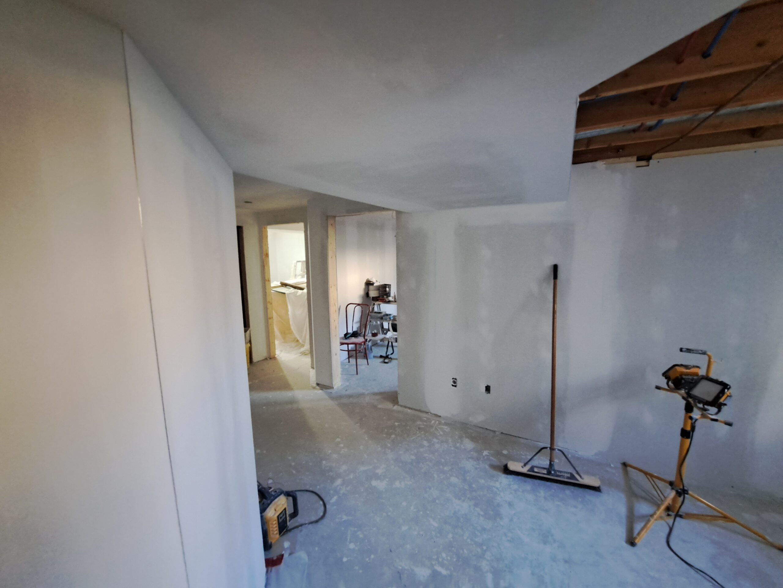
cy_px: 294
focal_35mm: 13
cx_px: 392
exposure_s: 1/20
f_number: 2.2
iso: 500
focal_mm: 1.74
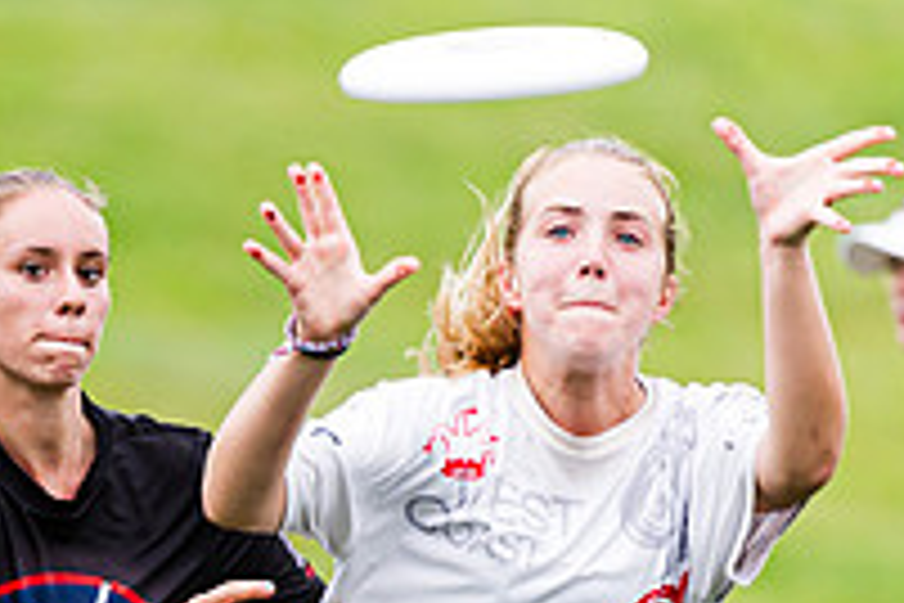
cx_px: 216
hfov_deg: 1.8
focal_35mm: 1152
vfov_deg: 1.2
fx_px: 28926
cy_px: 706
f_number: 4
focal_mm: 400
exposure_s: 1/1250
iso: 500
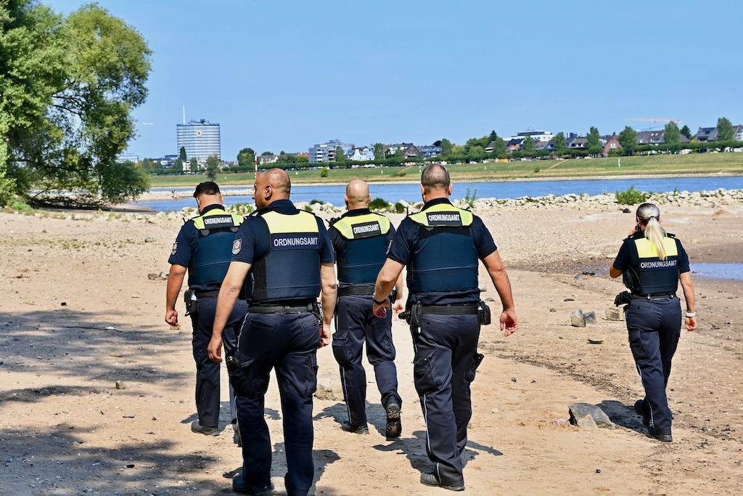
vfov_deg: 20.6
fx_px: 1362
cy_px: 248
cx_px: 372
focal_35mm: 66
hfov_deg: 30.5
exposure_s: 1/100
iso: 100
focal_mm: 66
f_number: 9
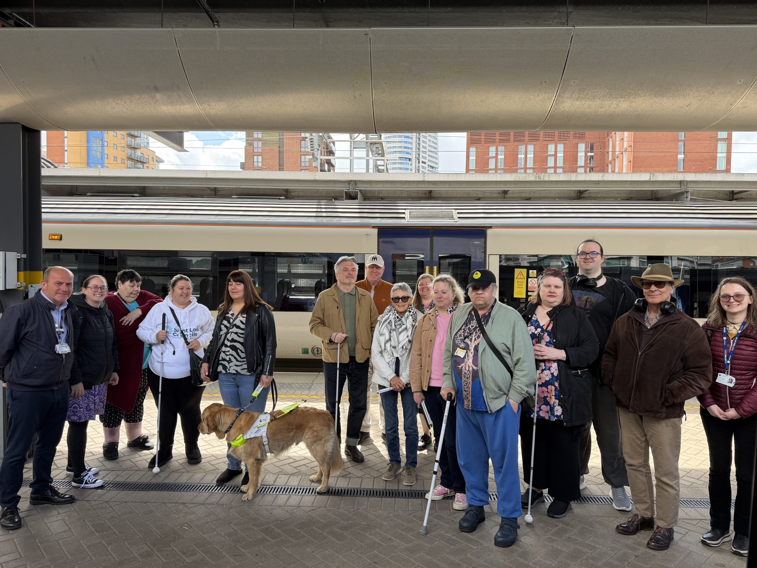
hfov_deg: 71.6
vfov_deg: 56.8
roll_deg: -0.6
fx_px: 525
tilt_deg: -2.5
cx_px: 378
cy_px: 284
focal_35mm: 24
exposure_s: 1/671
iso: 100
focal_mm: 6.76
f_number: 1.78
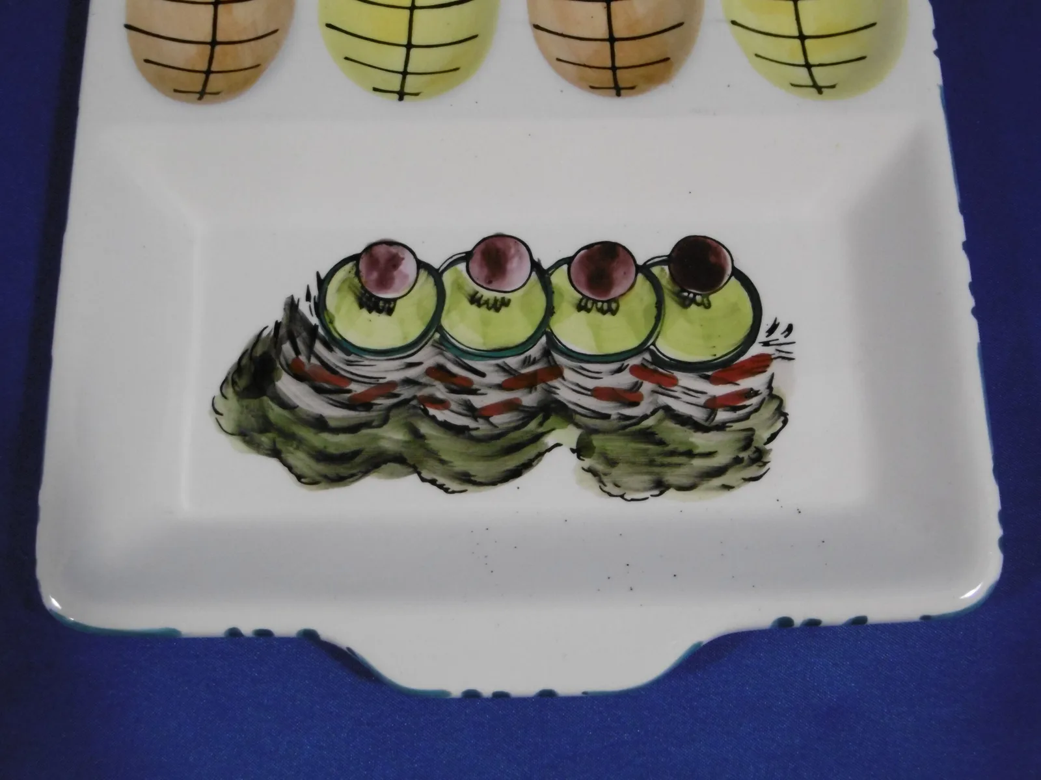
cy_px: 390
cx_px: 520
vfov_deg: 37.7
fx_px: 1143
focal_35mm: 38
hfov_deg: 49.0
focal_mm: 6.8
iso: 400
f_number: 3.7
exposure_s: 1/60
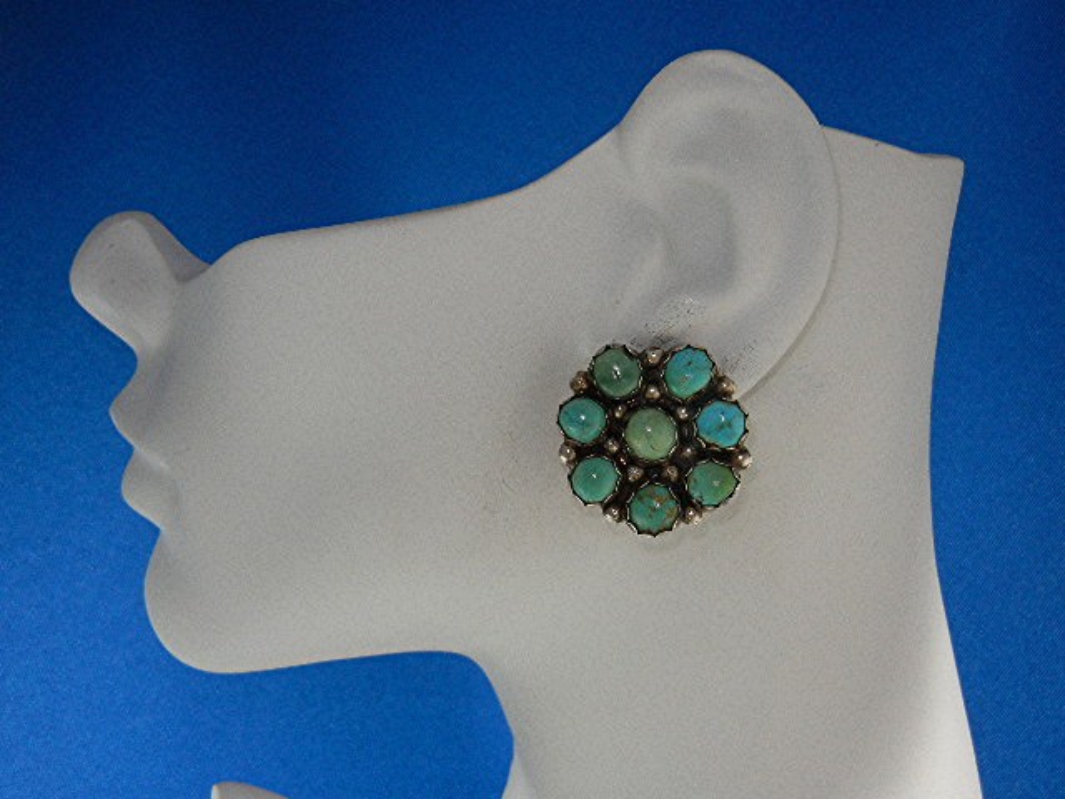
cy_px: 400
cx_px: 532
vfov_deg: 28.0
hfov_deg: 36.8
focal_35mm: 52
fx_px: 1600
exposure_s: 1/30
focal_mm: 9.3
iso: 200
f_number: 3.9
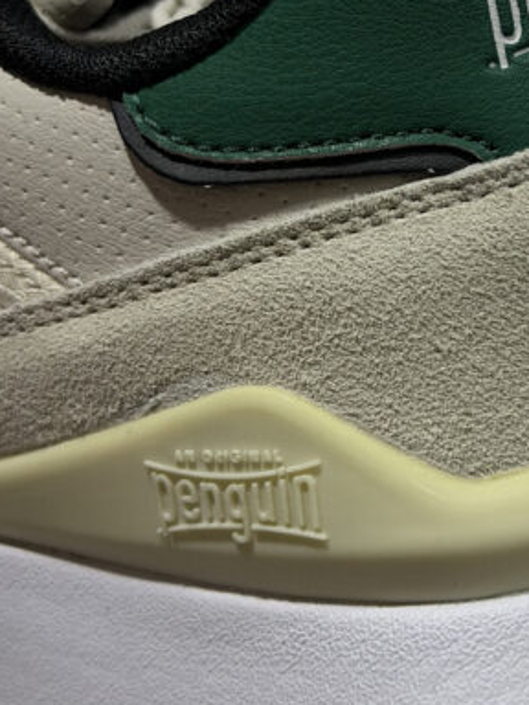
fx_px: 2038
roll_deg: -0.4
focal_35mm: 100
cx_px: 516
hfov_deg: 14.6
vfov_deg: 19.5
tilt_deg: -12.6
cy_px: 156
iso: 250
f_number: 1.78
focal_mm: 6.76
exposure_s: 1/60
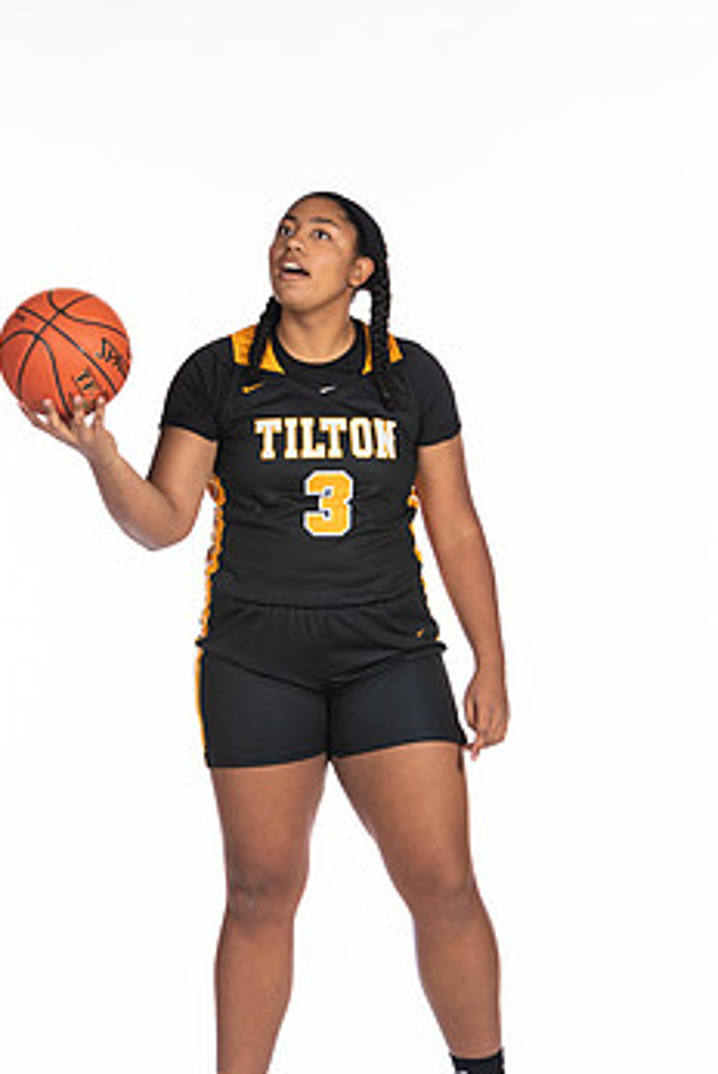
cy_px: 569
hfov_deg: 10.1
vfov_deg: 15.1
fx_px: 4060
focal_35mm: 136
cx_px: 331
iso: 100
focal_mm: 70
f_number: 5
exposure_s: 1/100
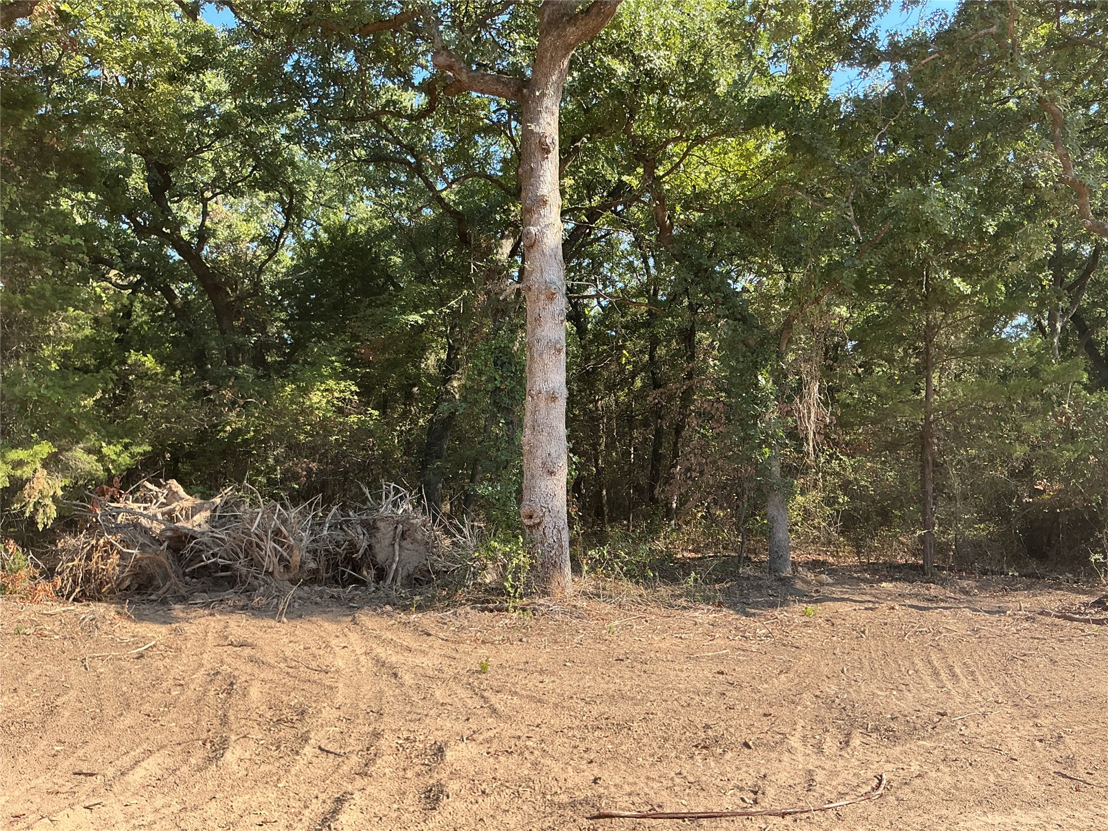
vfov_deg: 48.2
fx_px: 928
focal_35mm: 29
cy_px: 416
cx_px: 554
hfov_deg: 61.7
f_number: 1.8
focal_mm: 3
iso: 25
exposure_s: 1/482
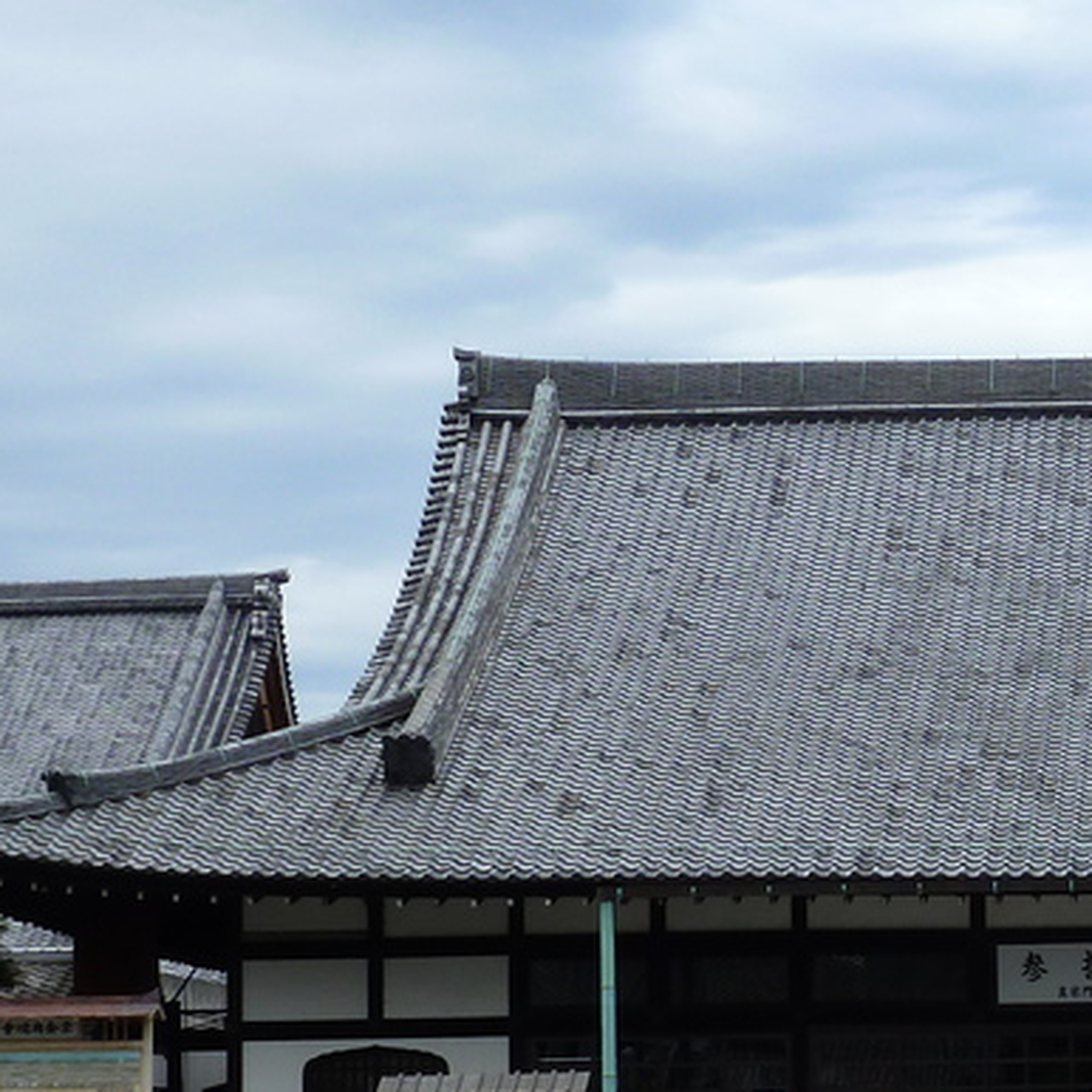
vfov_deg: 13.1
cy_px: 911
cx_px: 1166
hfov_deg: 13.0
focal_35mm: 132
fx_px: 4711
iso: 80
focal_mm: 7.9
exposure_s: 1/400
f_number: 4
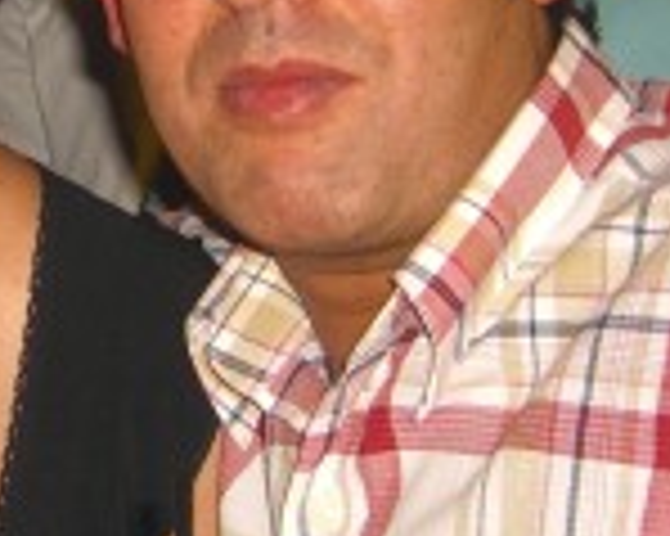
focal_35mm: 149
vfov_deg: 10.3
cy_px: 81
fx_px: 2953
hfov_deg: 12.9
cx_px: 117
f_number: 2.8
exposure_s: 1/60
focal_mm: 7.9
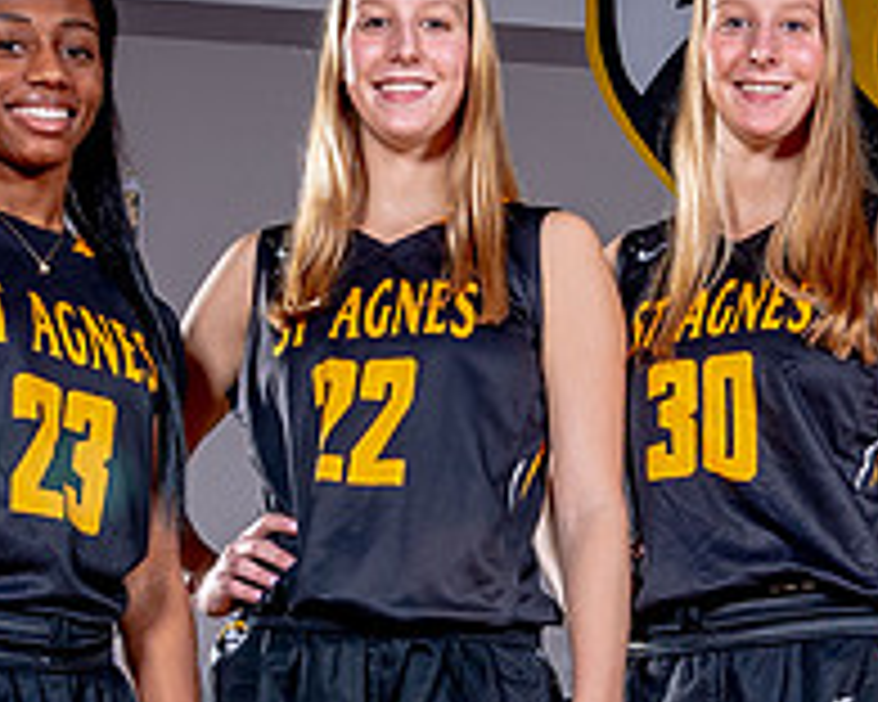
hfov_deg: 19.4
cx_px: 658
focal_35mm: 98
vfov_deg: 15.5
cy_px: 627
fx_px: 2547
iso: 100
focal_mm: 24
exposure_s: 1/125
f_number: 9.5
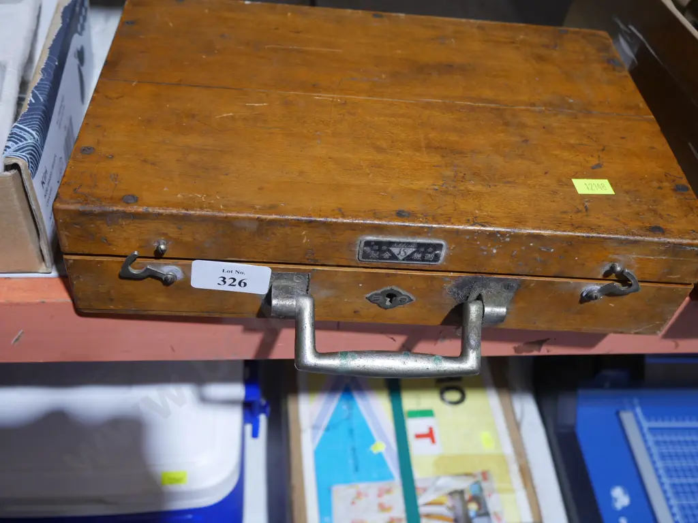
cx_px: 349
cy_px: 262
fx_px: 766
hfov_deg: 49.0
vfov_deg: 37.7
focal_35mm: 38
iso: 500
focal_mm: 19
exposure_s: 1/60
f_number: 4.1
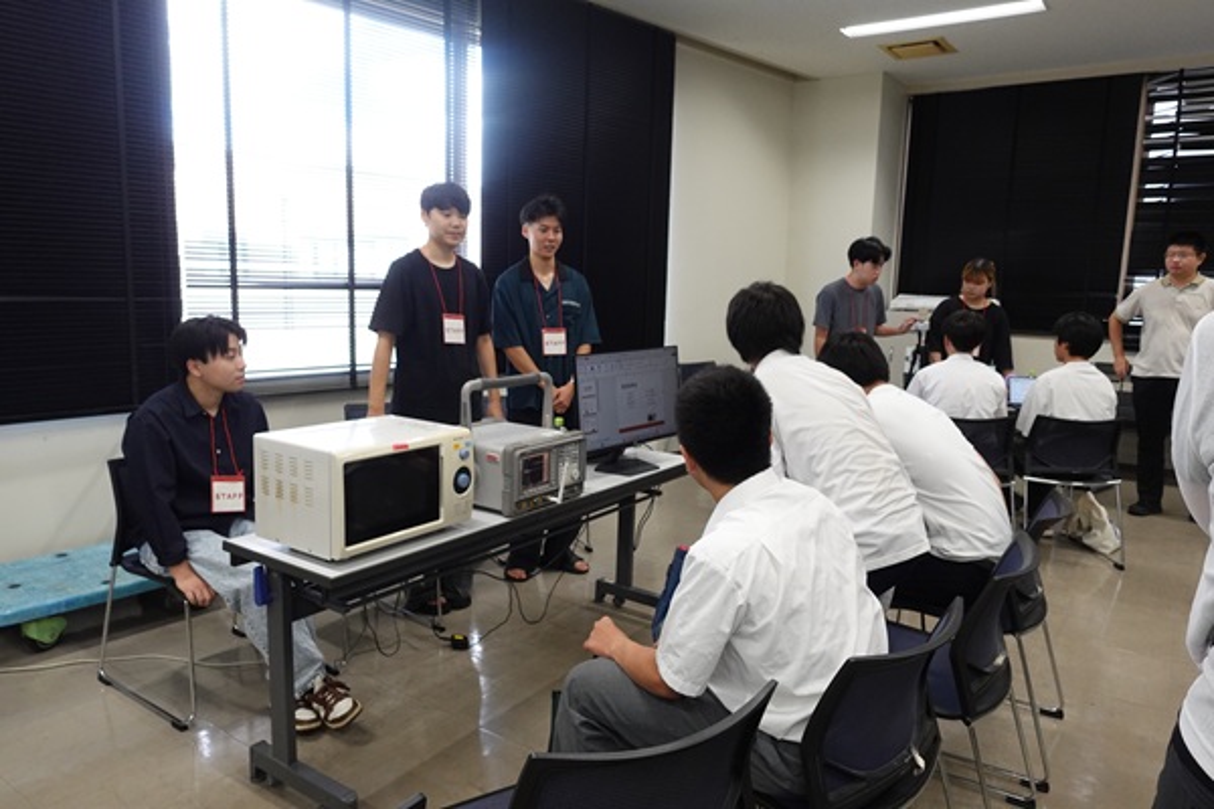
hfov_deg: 73.7
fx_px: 809
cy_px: 404
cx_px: 607
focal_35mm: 24
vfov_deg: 53.1
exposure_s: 1/250
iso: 1000
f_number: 2.8
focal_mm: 9.4
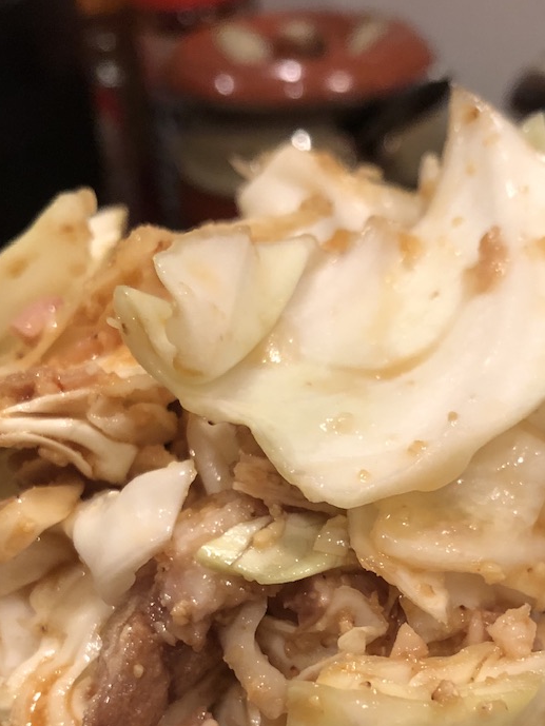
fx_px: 1091
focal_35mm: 52
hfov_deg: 27.9
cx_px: 361
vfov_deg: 35.1
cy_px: 623
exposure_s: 1/13
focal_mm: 3.99
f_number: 1.8
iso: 100
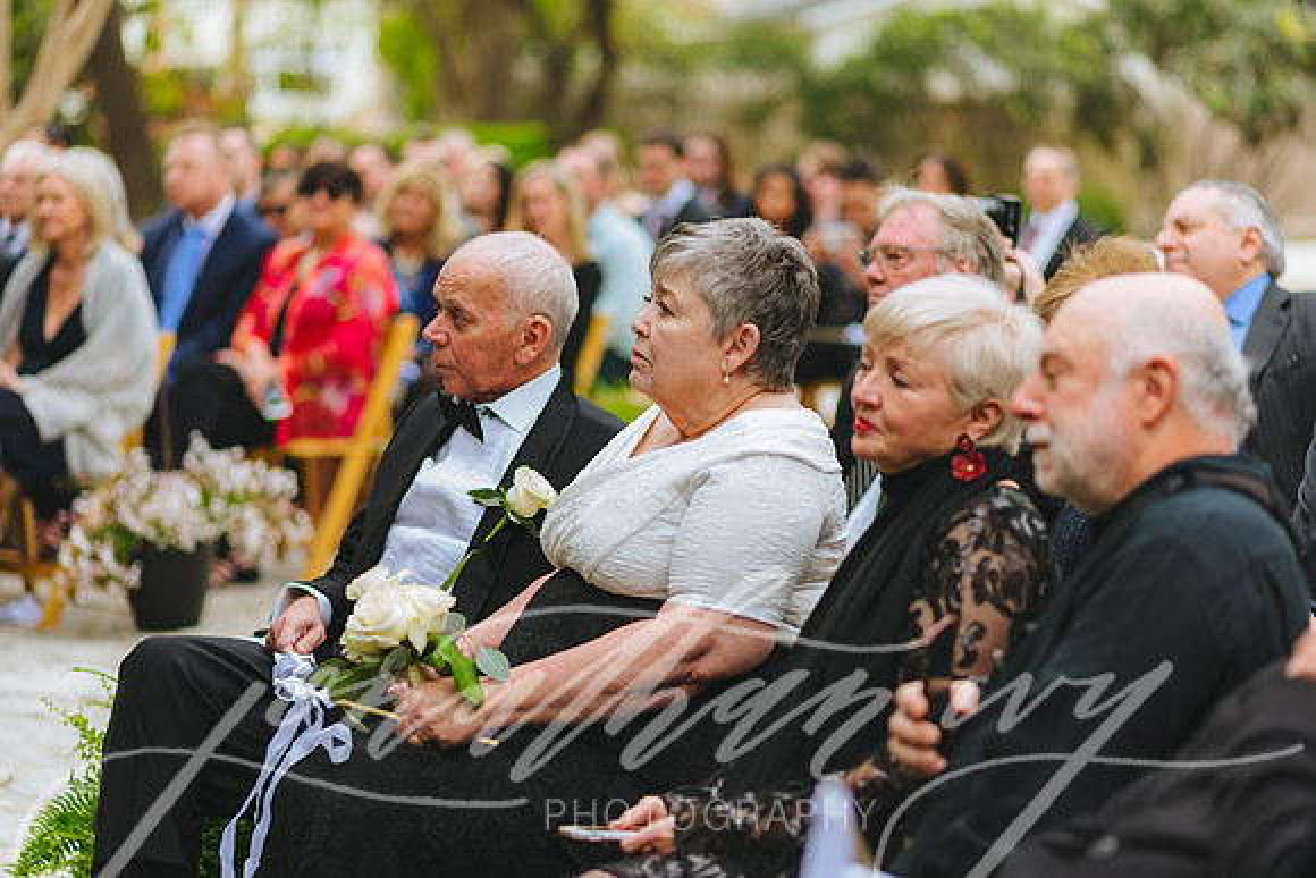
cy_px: 439
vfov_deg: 16.1
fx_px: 3108
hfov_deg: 23.9
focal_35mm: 85
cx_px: 658
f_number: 2
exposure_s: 1/400
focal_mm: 85
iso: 80
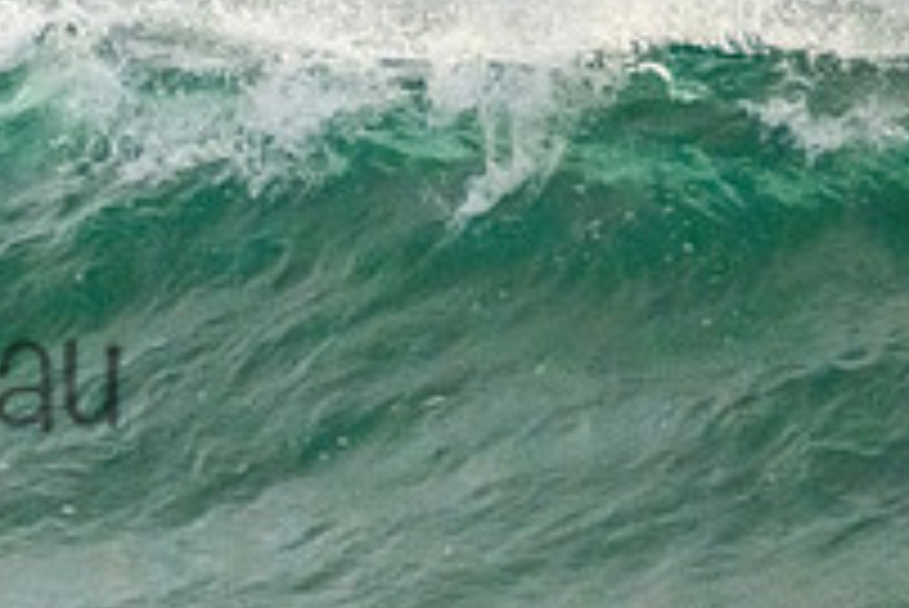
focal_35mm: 2873
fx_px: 72593
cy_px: 322
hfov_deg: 0.7
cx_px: -356
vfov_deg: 0.5
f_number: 11
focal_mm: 1000
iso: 22800
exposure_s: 1/4000
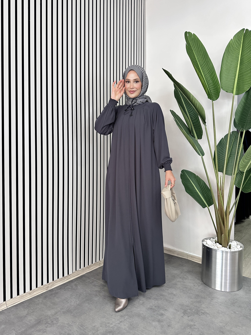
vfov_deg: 71.6
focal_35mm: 24
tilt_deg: -0.5
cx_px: 126
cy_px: 168
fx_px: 232
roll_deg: -1.5
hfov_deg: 56.8
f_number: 1.78
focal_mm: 6.86
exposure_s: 1/100
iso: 200
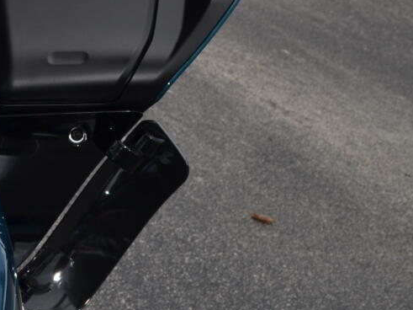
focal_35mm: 141
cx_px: -262
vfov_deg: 10.5
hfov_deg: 13.0
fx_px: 1682
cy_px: 39
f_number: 10
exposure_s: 1/200
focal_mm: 24
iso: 100
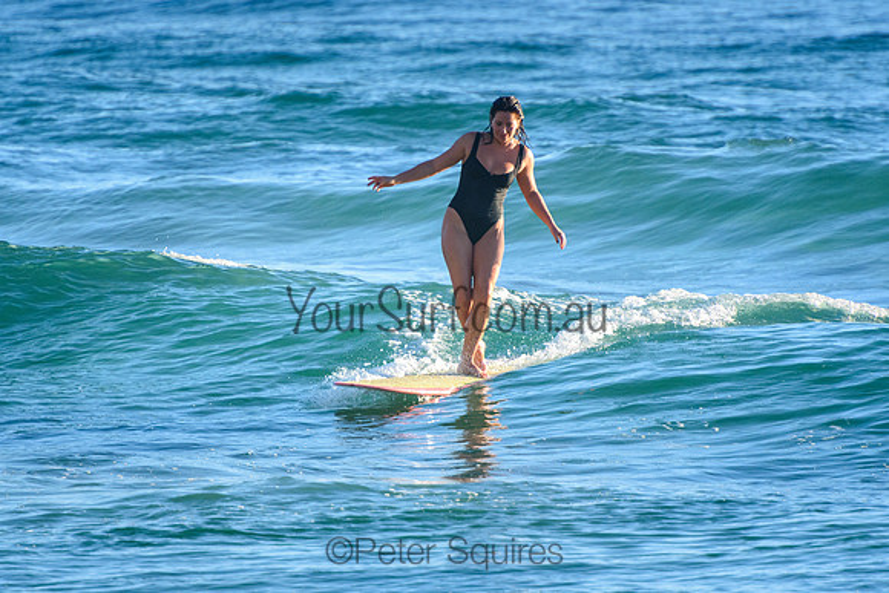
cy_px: 296
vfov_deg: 2.3
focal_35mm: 600
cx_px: 444
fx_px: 14819
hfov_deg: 3.4
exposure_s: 1/2500
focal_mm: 400
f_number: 5.6
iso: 800
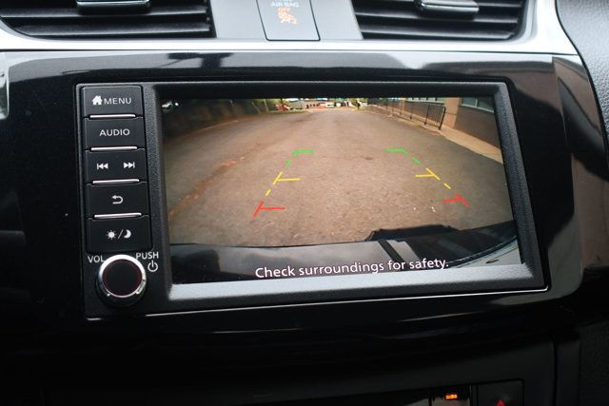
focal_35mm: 52
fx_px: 880
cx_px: 304
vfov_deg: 26.0
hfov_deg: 38.2
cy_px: 203
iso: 1100
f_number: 4.5
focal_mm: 35
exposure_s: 1/125
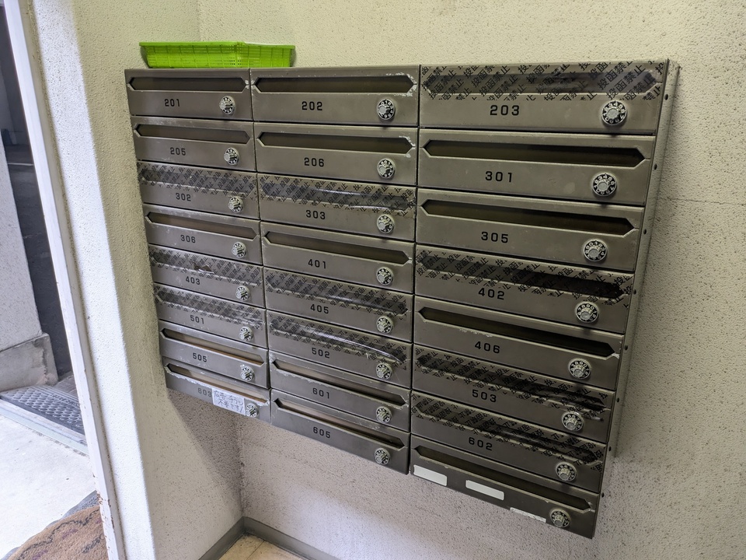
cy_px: 280
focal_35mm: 25
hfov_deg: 69.4
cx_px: 373
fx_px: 539
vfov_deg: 54.9
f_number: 1.89
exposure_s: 1/40
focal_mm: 5.43
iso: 371
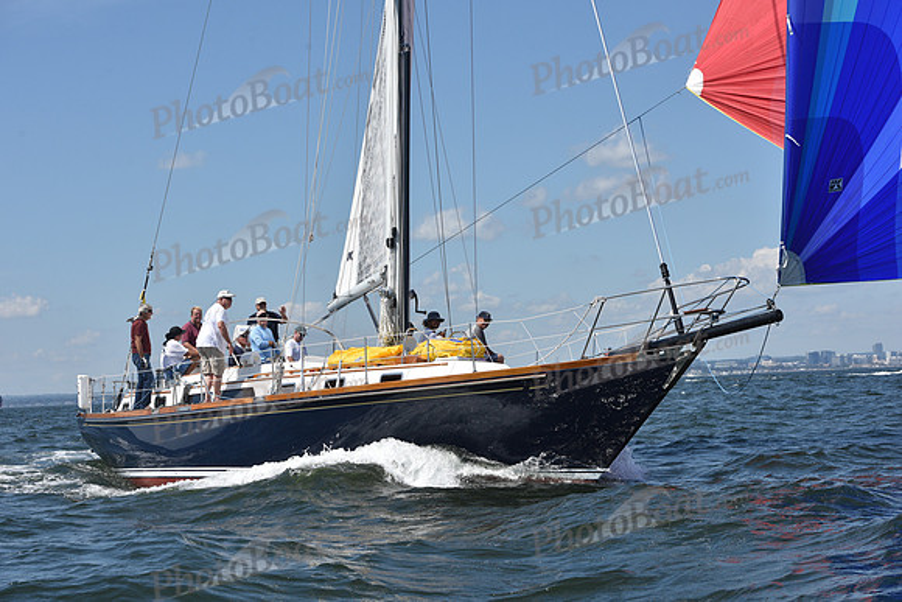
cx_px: 451
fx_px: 1754
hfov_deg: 28.8
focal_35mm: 70
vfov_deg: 19.5
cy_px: 301
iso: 320
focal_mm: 70
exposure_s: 1/1250
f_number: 9
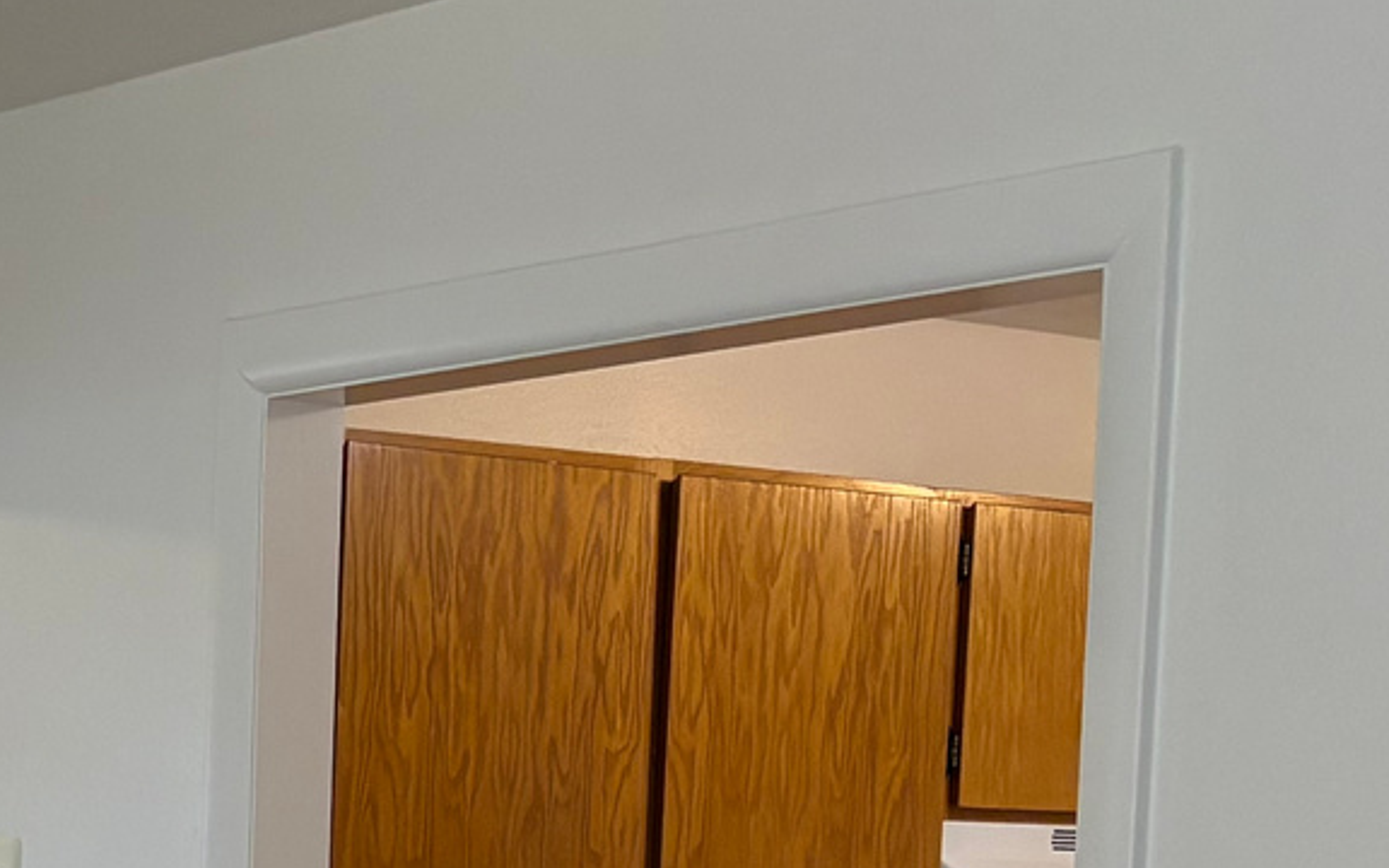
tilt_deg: -3.6
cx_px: -1018
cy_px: 1189
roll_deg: -0.7
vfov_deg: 12.8
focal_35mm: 98
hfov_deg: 17.6
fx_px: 3710
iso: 250
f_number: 1.6
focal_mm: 5.96
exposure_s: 1/120
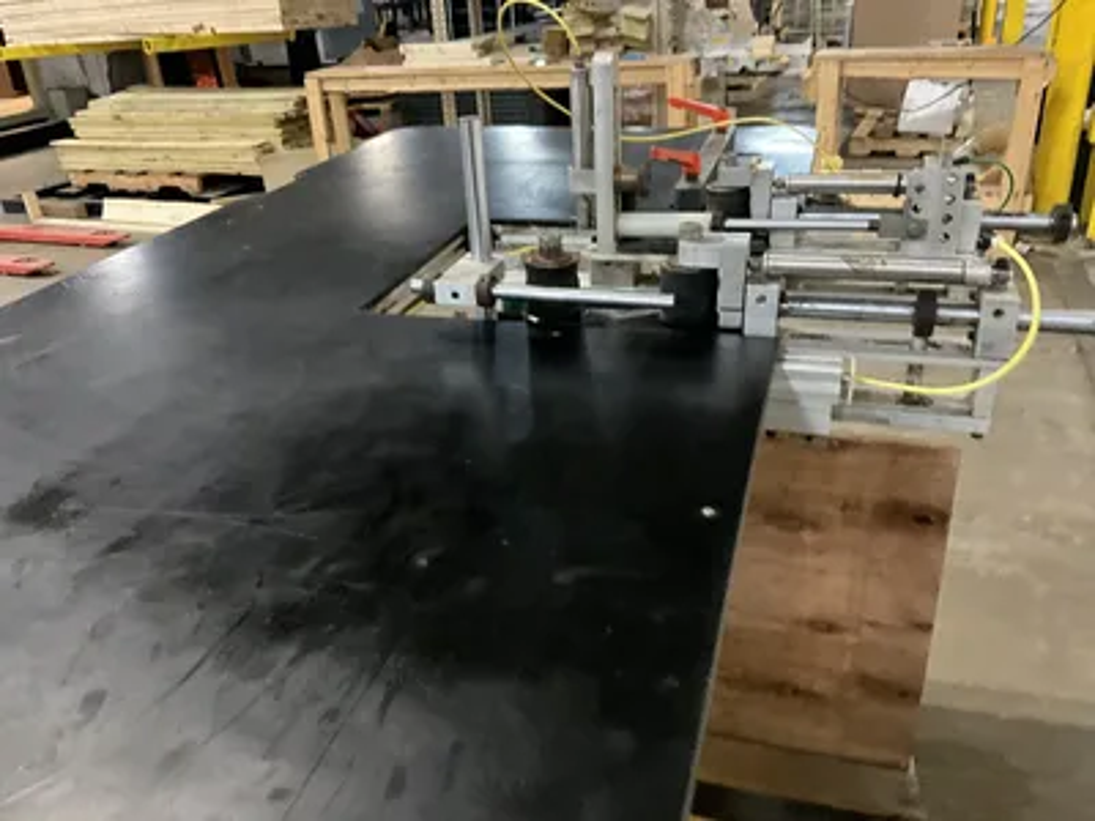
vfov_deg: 48.2
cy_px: 410
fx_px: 917
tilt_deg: -27.7
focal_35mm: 29
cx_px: 548
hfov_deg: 61.7
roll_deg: +5.4
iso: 500
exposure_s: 1/30
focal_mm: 3
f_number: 1.8
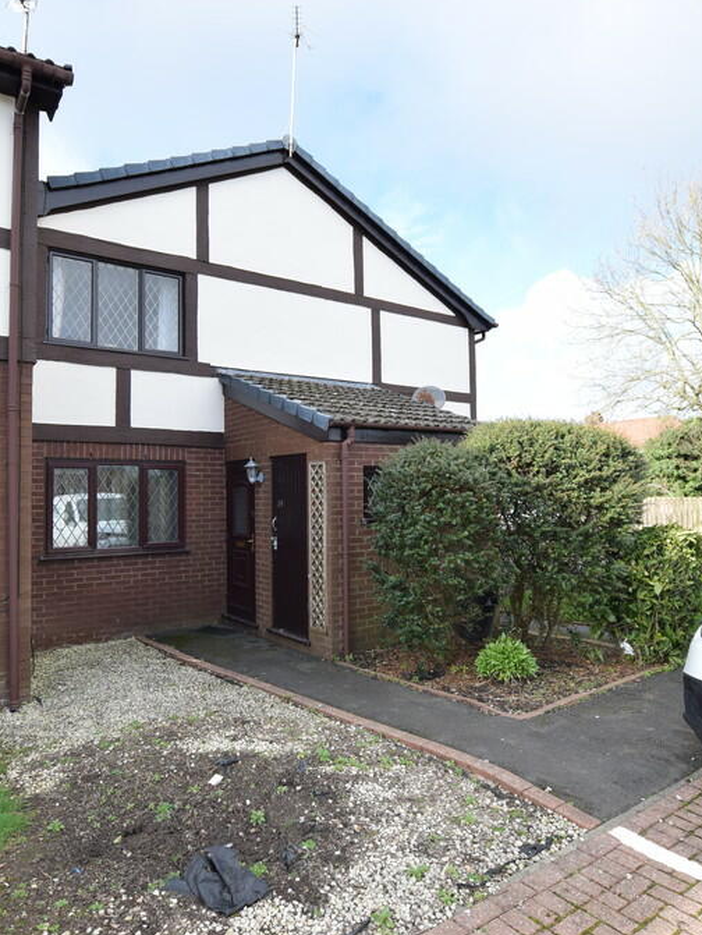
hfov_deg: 61.1
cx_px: 333
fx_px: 594
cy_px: 468
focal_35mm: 22
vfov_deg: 76.4
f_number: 4.5
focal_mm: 10
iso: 400
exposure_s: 1/640
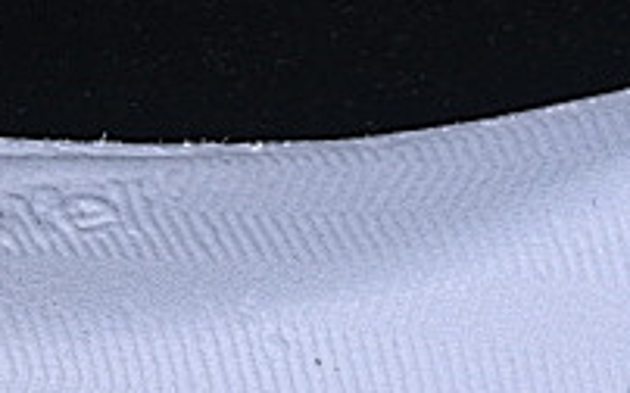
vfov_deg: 3.2
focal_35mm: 408
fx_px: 7001
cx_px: 440
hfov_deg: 5.2
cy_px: 745
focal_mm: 50
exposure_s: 1/80
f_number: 7.1
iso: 160
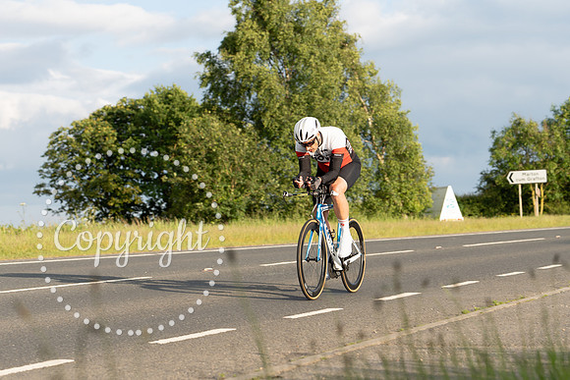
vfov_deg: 16.0
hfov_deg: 23.8
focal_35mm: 85
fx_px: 1352
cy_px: 209
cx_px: 312
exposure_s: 1/500
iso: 125
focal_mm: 74
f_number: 4
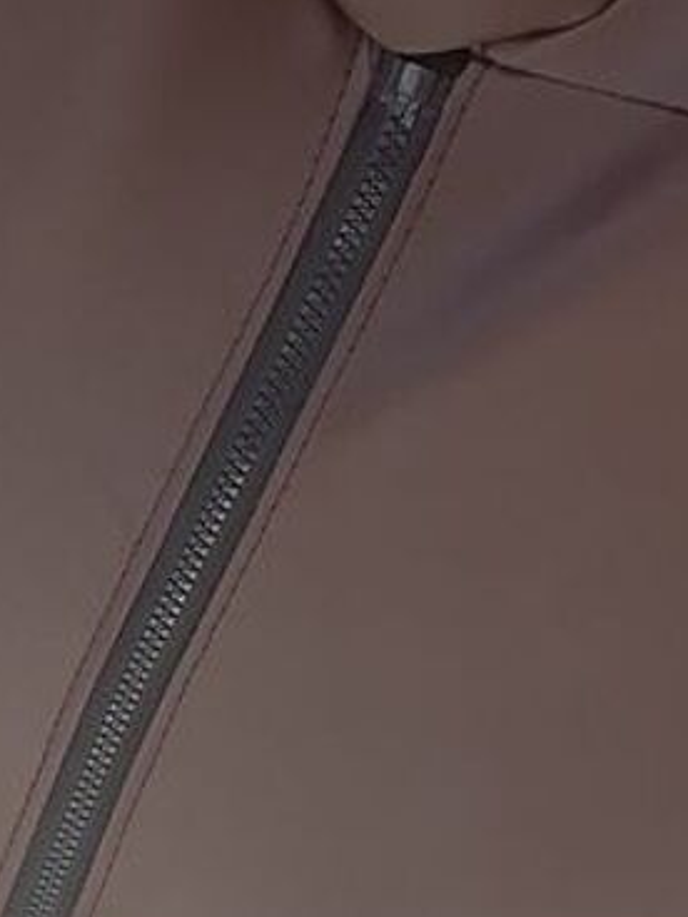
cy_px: 455
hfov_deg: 14.1
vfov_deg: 18.7
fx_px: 2783
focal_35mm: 105
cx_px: 351
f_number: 1.8
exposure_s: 1/192
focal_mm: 3
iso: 16
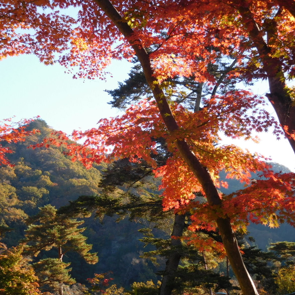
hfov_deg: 26.5
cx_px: 139
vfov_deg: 26.5
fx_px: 627
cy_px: 148
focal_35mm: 65
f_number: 4.2
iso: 125
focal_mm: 9.8
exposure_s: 1/250
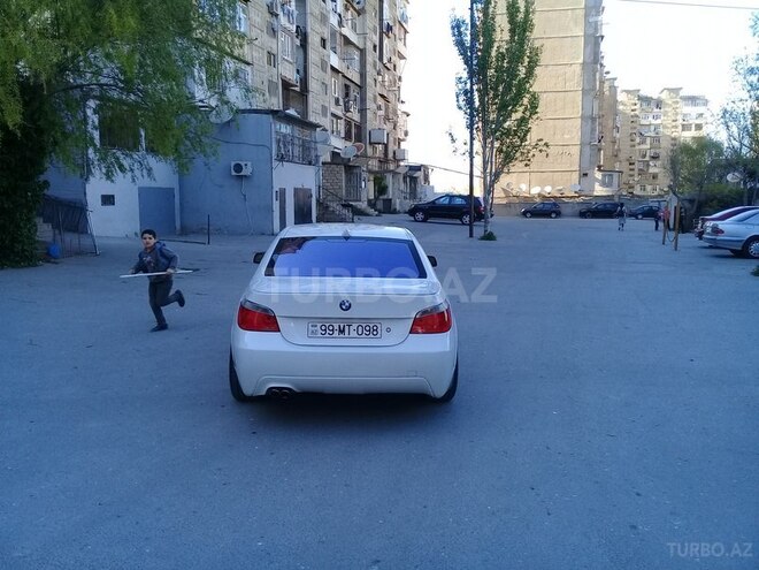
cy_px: 285
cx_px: 380
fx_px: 680
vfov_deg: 45.4
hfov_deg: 58.4
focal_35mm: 31
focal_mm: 3.3
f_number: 2.2
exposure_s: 1/270
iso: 50
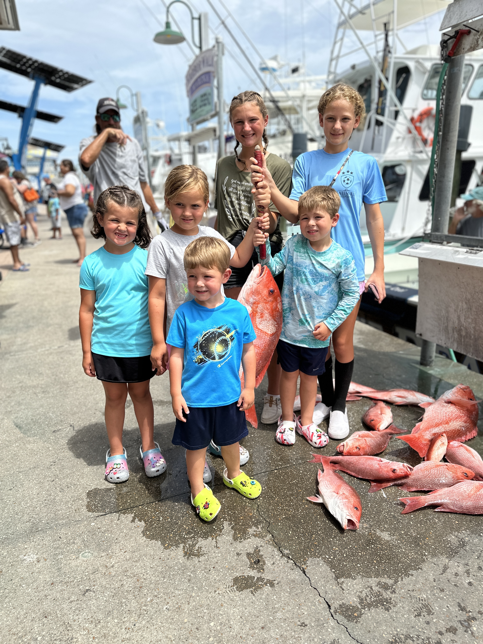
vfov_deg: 71.6
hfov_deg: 56.8
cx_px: 242
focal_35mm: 24
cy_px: 322
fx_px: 446
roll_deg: +2.9
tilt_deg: -17.1
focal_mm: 6.86
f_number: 1.78
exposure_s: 1/4762
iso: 80
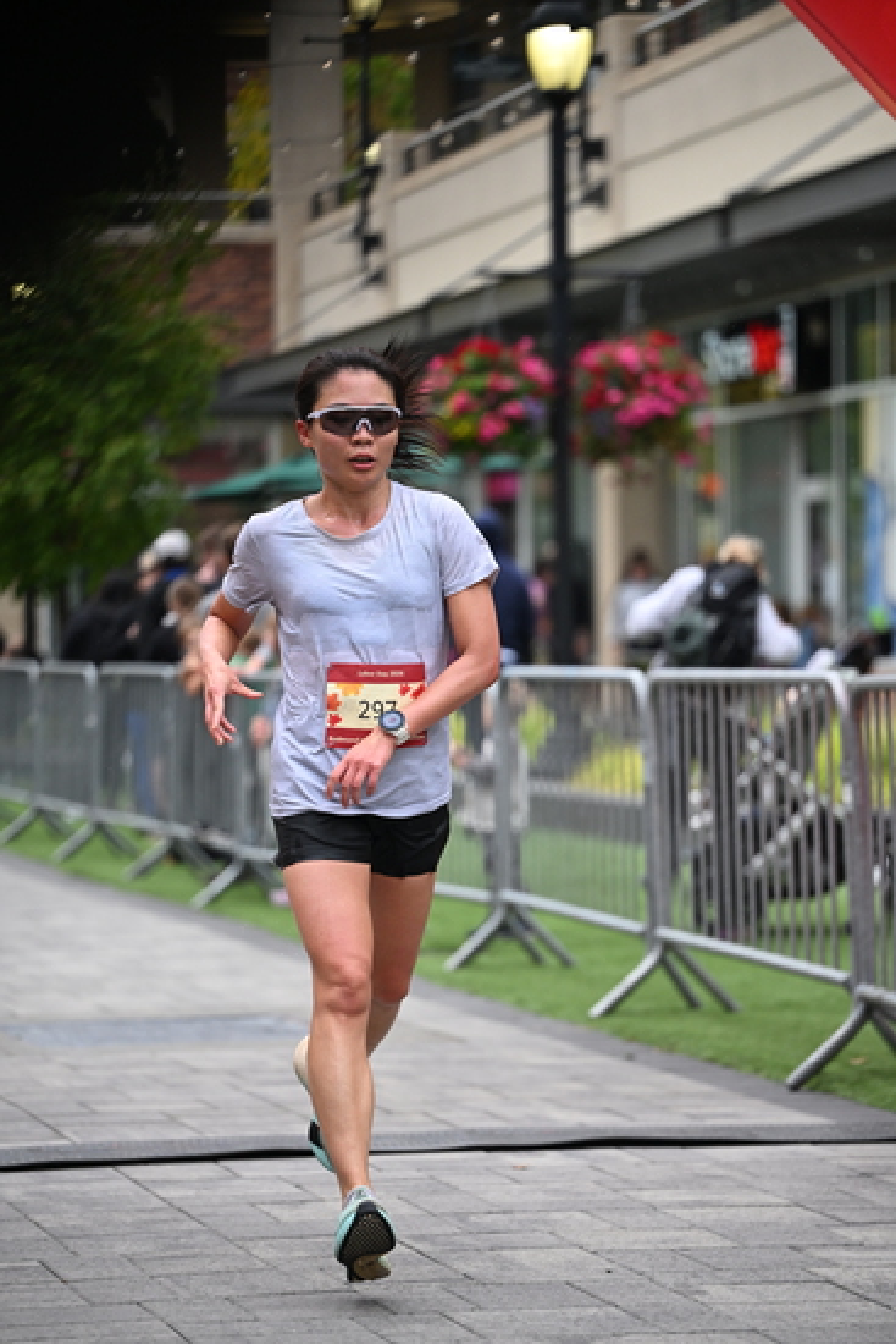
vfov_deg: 17.1
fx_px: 4477
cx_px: 448
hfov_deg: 11.4
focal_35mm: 120
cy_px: 672
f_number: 2.8
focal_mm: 120
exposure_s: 1/2500
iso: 1250
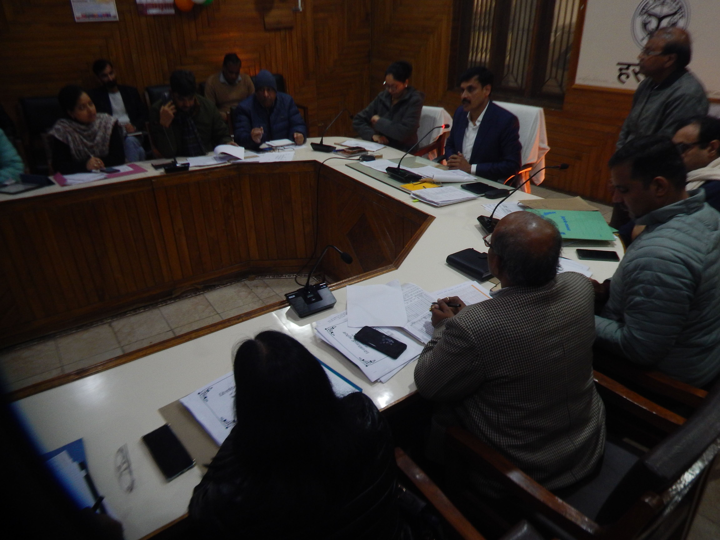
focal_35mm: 25
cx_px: 360
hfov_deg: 69.4
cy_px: 270
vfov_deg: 54.9
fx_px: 520
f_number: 3.1
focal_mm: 4.5
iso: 280
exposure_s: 1/30
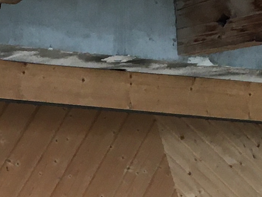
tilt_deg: -2.3
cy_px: 320
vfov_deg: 8.6
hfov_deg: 11.2
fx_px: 1264
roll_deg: +0.3
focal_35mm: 167
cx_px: -171
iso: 50
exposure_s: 1/33
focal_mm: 4.15
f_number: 2.2
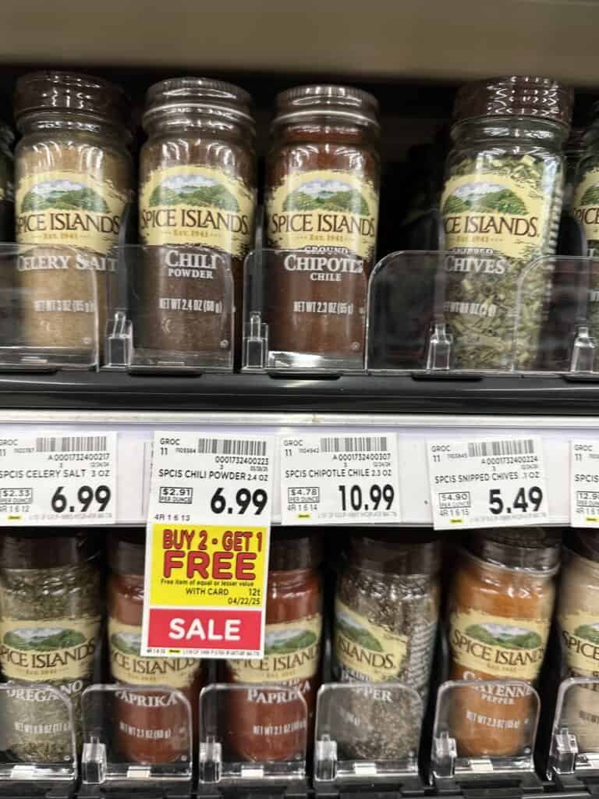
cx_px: 300
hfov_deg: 56.8
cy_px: 400
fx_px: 554
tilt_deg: -10.8
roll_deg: -2.2
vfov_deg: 71.6
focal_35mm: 24
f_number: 1.78
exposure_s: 1/62
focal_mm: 6.86
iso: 125
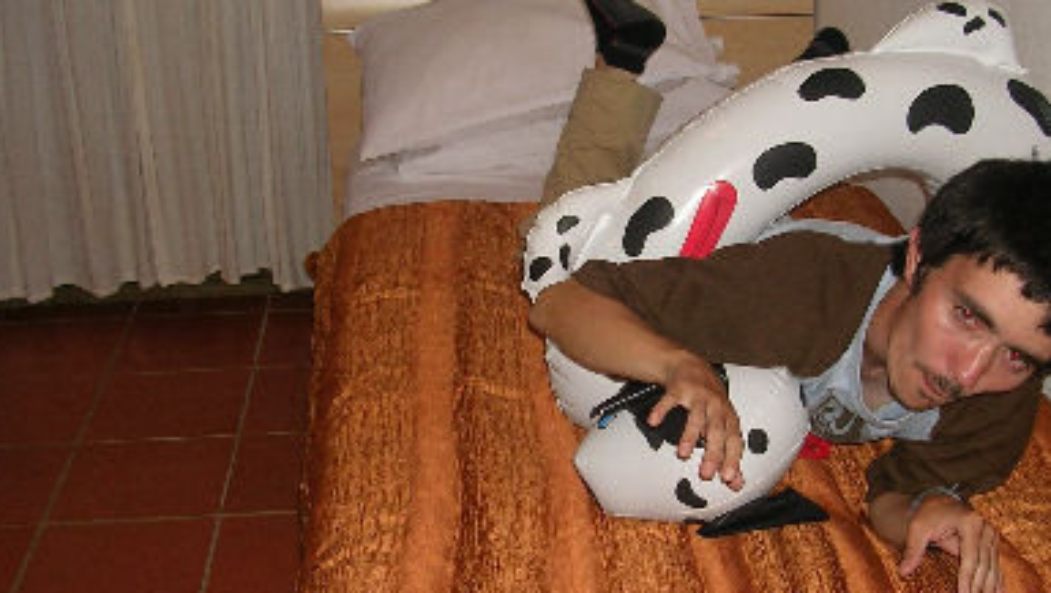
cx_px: 639
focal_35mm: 55
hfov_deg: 37.7
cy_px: 284
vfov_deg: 21.9
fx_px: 1534
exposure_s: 1/60.1
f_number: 2.8
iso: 50
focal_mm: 5.8
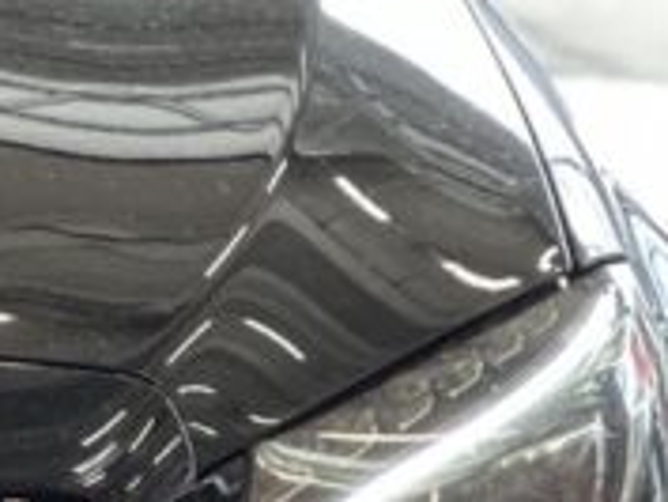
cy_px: 242
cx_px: -706
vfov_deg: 3.3
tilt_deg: -7.1
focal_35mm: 445
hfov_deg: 4.4
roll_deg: -0.2
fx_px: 8593
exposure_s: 1/47
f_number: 2.8
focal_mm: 9
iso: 160
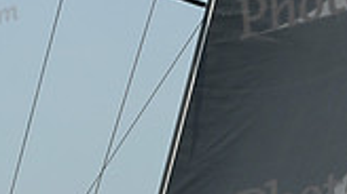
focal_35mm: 259
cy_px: 317
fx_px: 2382
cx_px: 129
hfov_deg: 8.3
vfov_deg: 4.6
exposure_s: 1/1250
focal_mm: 70
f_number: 10
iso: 320
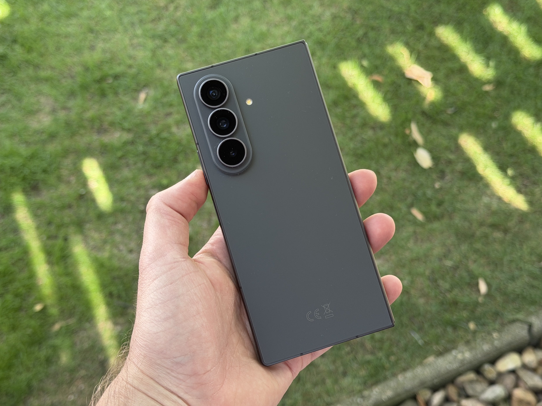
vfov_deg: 29.7
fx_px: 767
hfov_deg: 38.9
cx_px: 266
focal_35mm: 49
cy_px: 200
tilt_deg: -55.5
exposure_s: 1/146
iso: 64
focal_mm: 6.76
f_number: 1.78
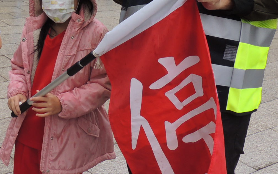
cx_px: 43
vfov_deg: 19.3
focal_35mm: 65
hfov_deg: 30.5
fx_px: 492
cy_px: -11
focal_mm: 4.3
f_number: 3
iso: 100
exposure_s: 1/250
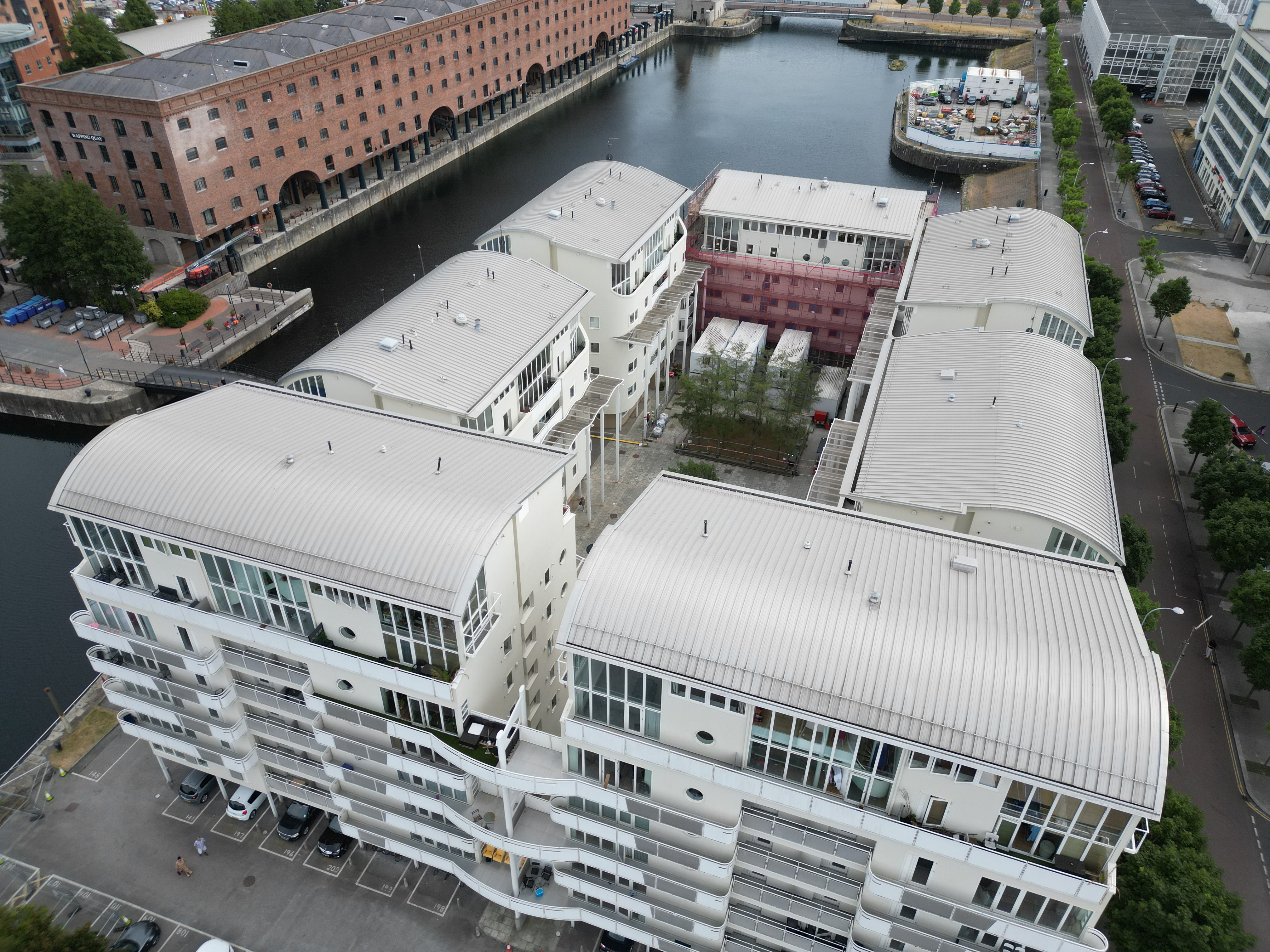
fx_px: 881
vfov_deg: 56.8
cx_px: 635
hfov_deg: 71.6
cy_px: 476
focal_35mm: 24
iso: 120
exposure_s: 1/2000
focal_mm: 6.72
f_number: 1.7
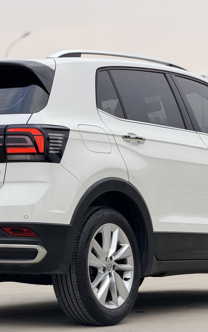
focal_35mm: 142
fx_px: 1288
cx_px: -2
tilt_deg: +2.2
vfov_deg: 14.7
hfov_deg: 9.2
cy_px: 166
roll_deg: +1.3
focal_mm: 16.89
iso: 50
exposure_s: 1/141
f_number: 2.8
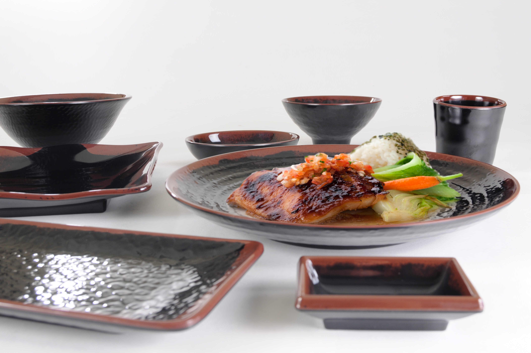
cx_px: 266
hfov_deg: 46.4
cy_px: 176
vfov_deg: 31.8
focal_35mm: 42
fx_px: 619
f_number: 9
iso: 200
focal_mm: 28
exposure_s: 1/8
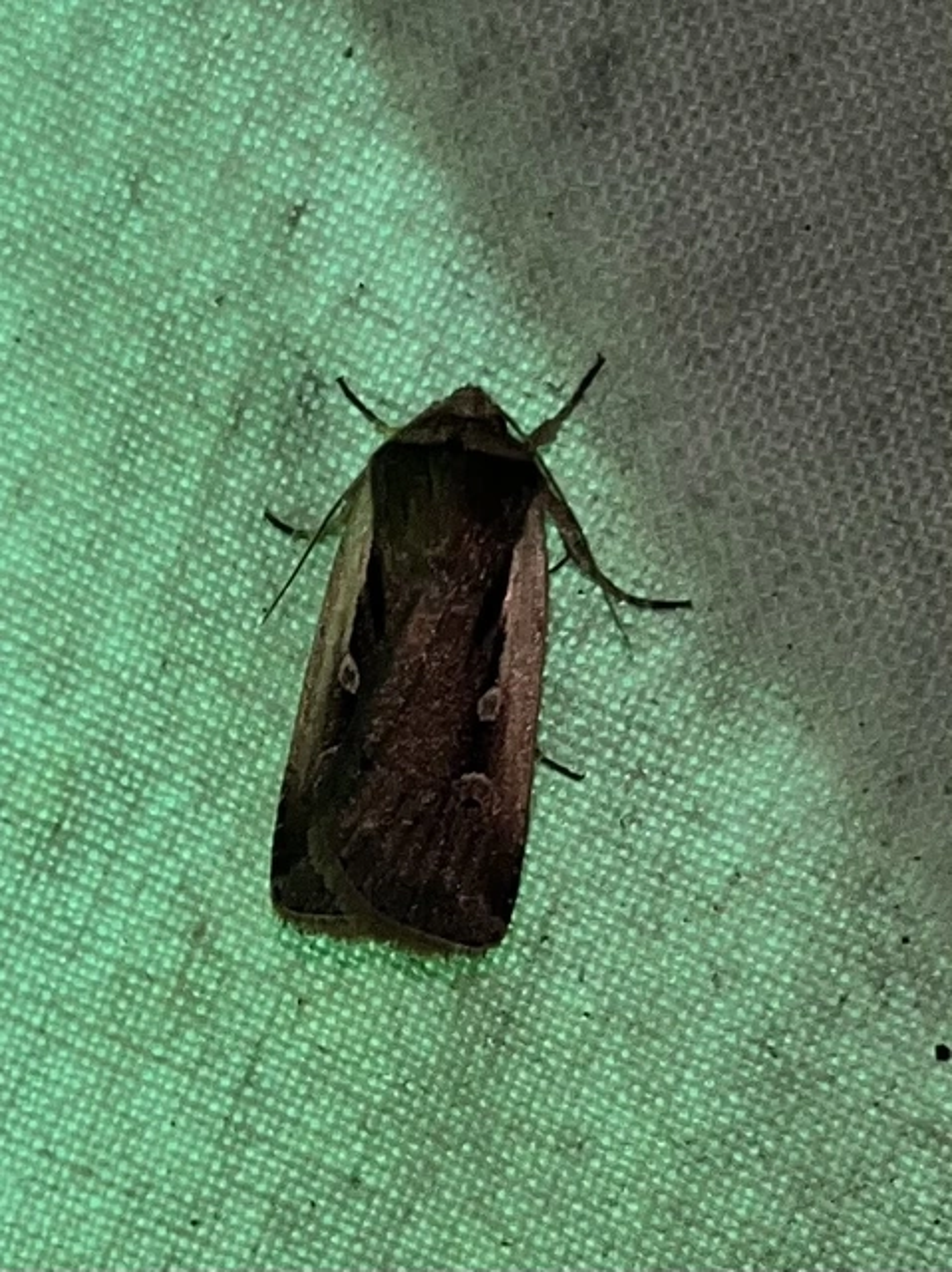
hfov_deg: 53.0
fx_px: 955
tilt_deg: -26.6
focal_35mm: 26
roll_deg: -20.5
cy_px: 636
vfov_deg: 67.3
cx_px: 476
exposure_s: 1/82
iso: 32
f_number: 1.6
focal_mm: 5.1
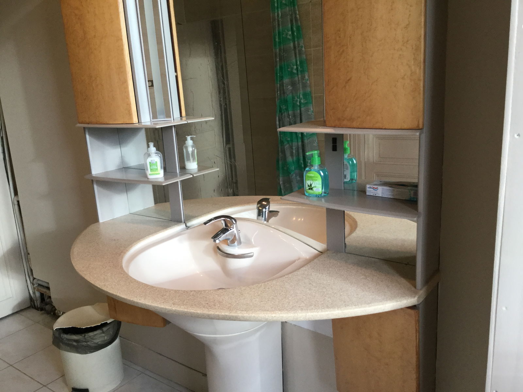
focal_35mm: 31
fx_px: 468
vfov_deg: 45.4
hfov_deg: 58.4
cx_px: 262
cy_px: 196
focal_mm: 3.3
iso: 40
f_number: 2.4
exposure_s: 1/33
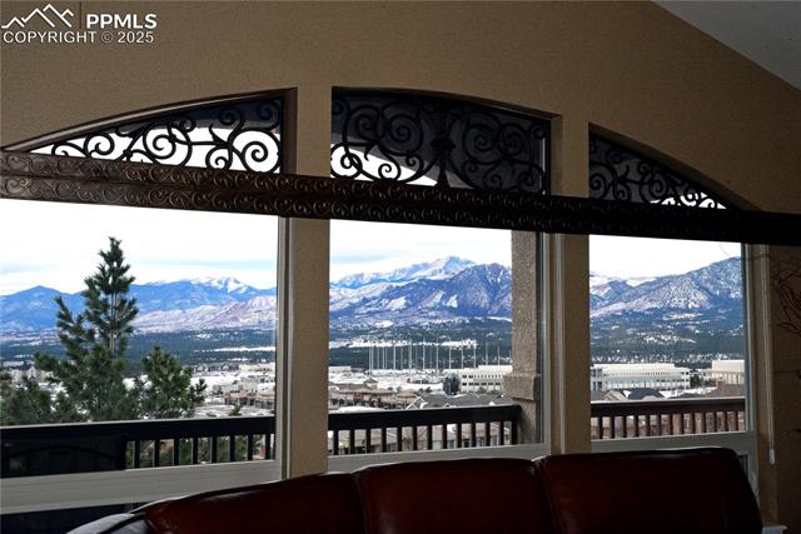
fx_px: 890
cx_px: 400
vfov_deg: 33.4
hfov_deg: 48.4
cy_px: 267
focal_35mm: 40
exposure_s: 1/250
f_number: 22
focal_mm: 40
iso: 2800
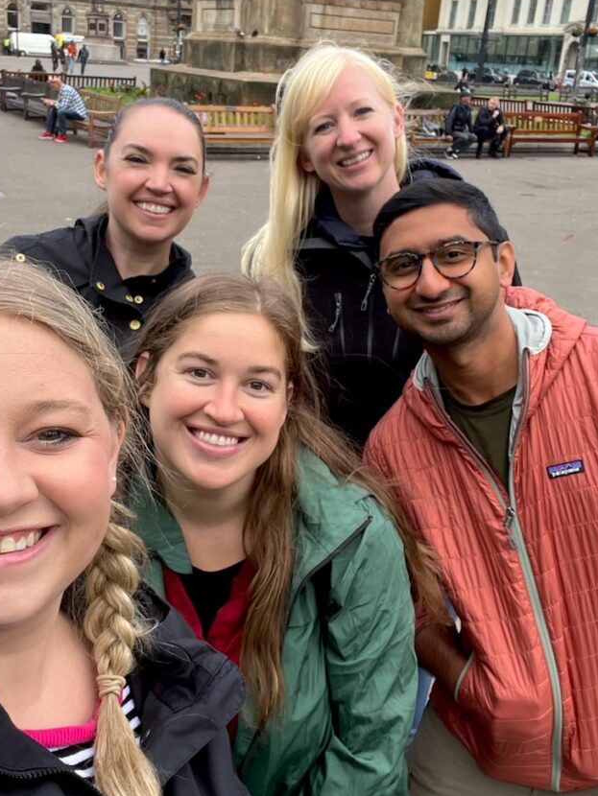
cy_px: 376
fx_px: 852
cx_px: 253
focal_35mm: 37
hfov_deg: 38.6
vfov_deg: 50.1
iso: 32
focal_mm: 2.71
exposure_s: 1/285
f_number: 2.2
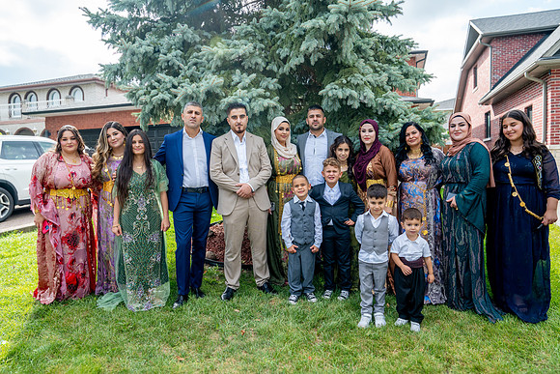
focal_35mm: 24
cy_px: 187
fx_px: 373
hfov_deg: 73.7
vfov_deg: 53.2
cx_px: 280
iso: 320
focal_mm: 24
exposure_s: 1/320
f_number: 7.1
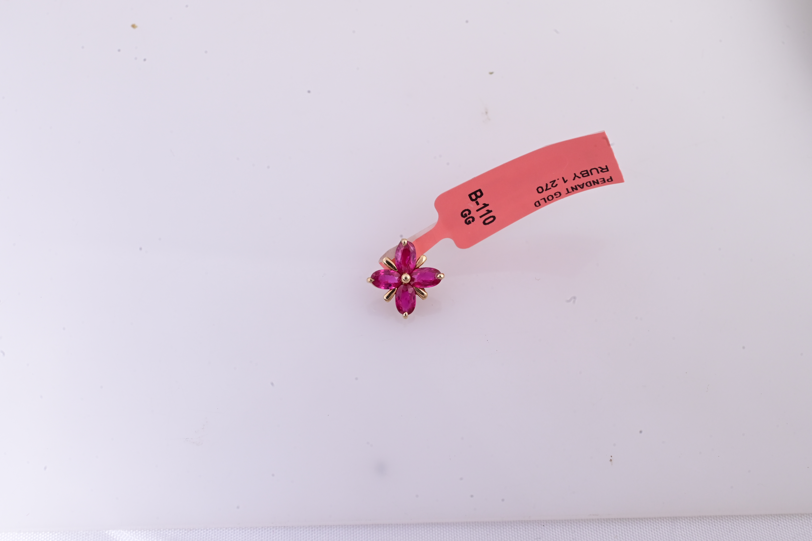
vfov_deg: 19.4
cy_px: 270
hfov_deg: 28.9
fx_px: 1578
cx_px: 406
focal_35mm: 70
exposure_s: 1/125
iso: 1000
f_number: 20
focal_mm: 70
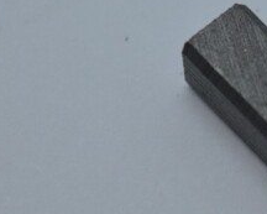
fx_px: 2036
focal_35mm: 258
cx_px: 351
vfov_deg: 6.0
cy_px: 105
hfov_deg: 7.4
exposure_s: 1/125
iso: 320
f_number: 5.6
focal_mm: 55
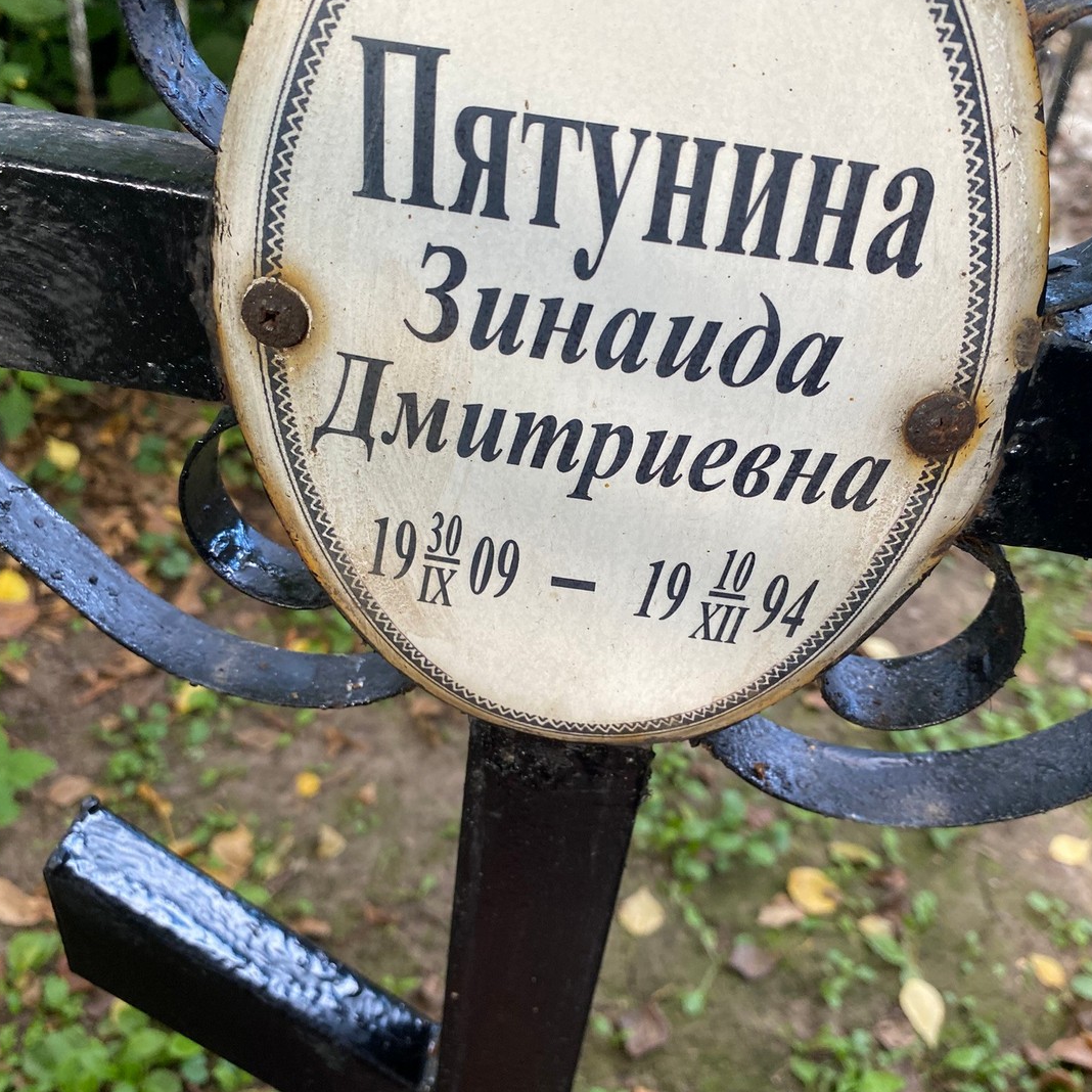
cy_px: 549
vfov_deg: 52.5
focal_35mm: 31
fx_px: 1106
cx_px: 590
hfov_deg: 52.5
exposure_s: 1/106
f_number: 1.8
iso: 125
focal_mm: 4.25
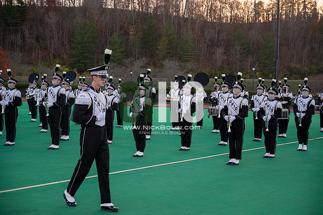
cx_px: 162
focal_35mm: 70
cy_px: 108
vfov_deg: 19.4
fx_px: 628
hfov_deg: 28.9
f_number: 4
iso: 2000
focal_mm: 70
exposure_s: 1/2000
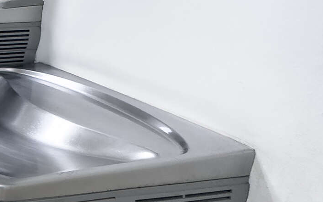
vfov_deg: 23.9
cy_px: 65
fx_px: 475
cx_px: -221
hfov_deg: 23.9
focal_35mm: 54
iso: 200
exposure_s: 1/60
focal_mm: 2.22
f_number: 2.2
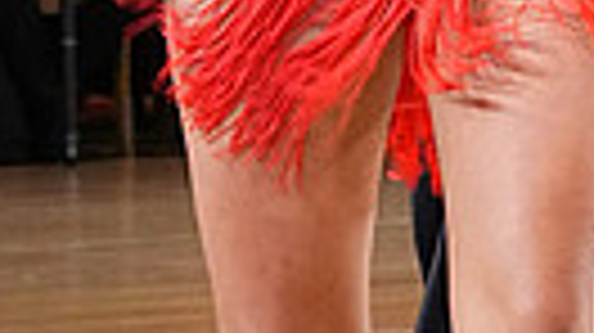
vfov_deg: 3.4
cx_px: 412
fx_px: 5508
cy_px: -252
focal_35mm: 350
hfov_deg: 6.2
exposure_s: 1/200
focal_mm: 51
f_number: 5.6
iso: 5000
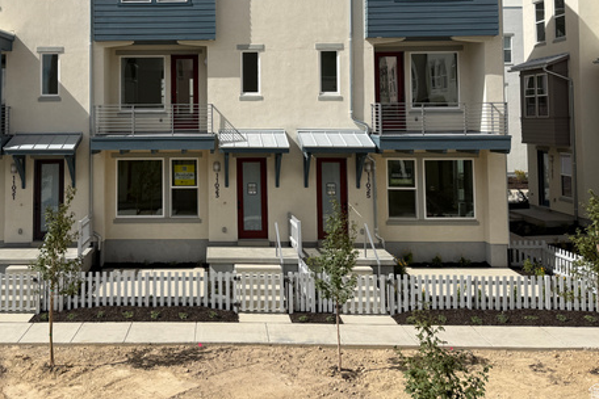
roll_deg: -1.1
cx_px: 189
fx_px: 582
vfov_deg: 36.7
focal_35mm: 35
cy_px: 88
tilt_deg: +2.8
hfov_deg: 53.1
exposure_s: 1/7353
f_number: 1.78
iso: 80
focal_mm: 6.76
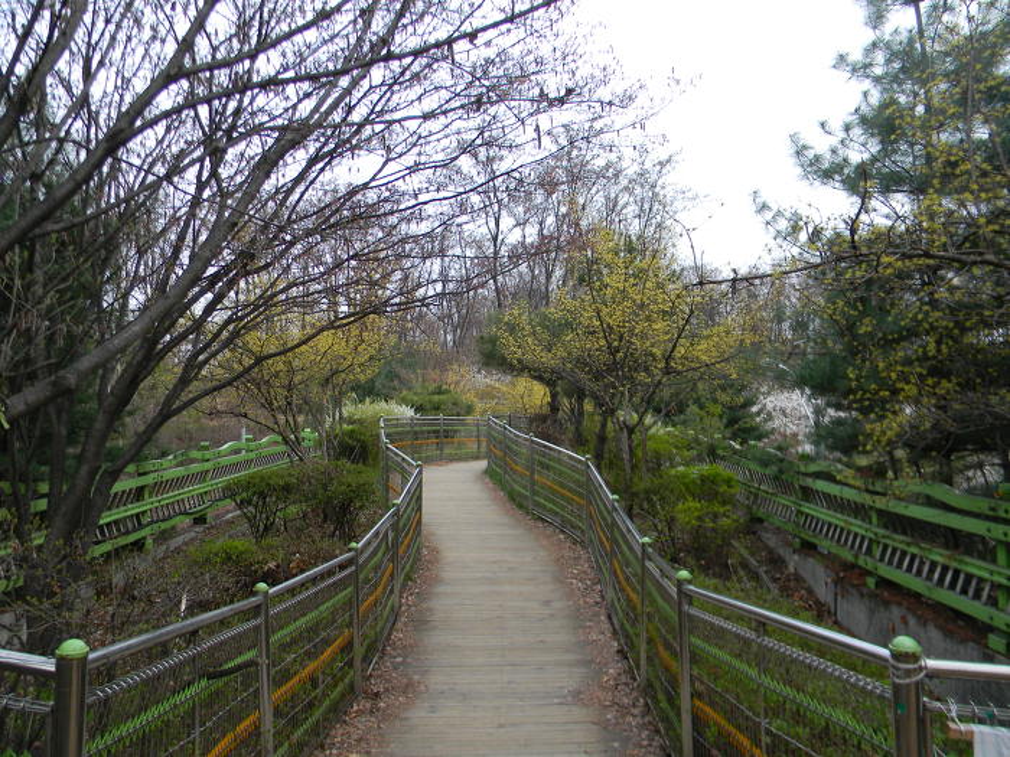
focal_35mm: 28
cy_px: 378
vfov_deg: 49.7
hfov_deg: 63.4
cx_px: 505
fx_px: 817
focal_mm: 5
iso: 80
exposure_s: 1/24.1
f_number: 3.5
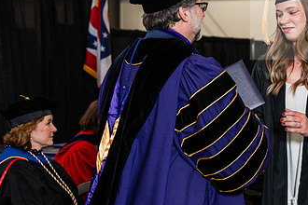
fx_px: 1052
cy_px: 95
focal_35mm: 123
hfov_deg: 16.6
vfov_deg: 11.1
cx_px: 222
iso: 1250
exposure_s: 1/200
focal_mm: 70
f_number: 4.5
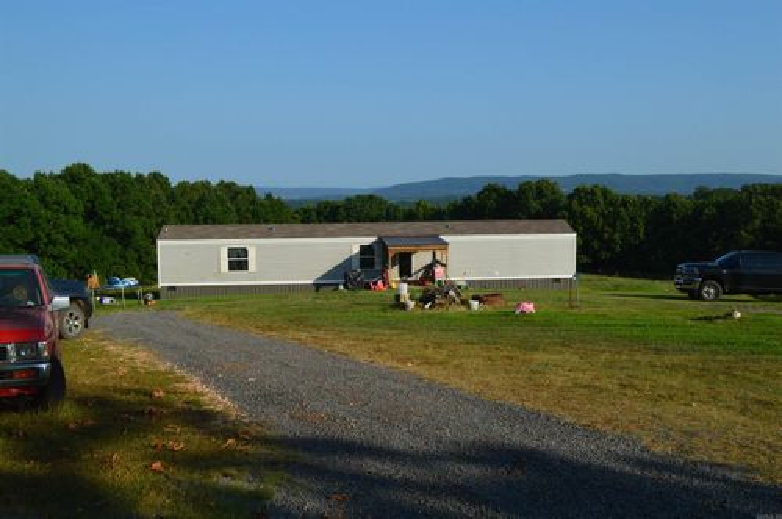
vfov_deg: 36.8
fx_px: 781
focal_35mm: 36
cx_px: 391
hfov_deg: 53.2
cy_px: 260
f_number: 11
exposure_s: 1/500
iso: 400
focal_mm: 24
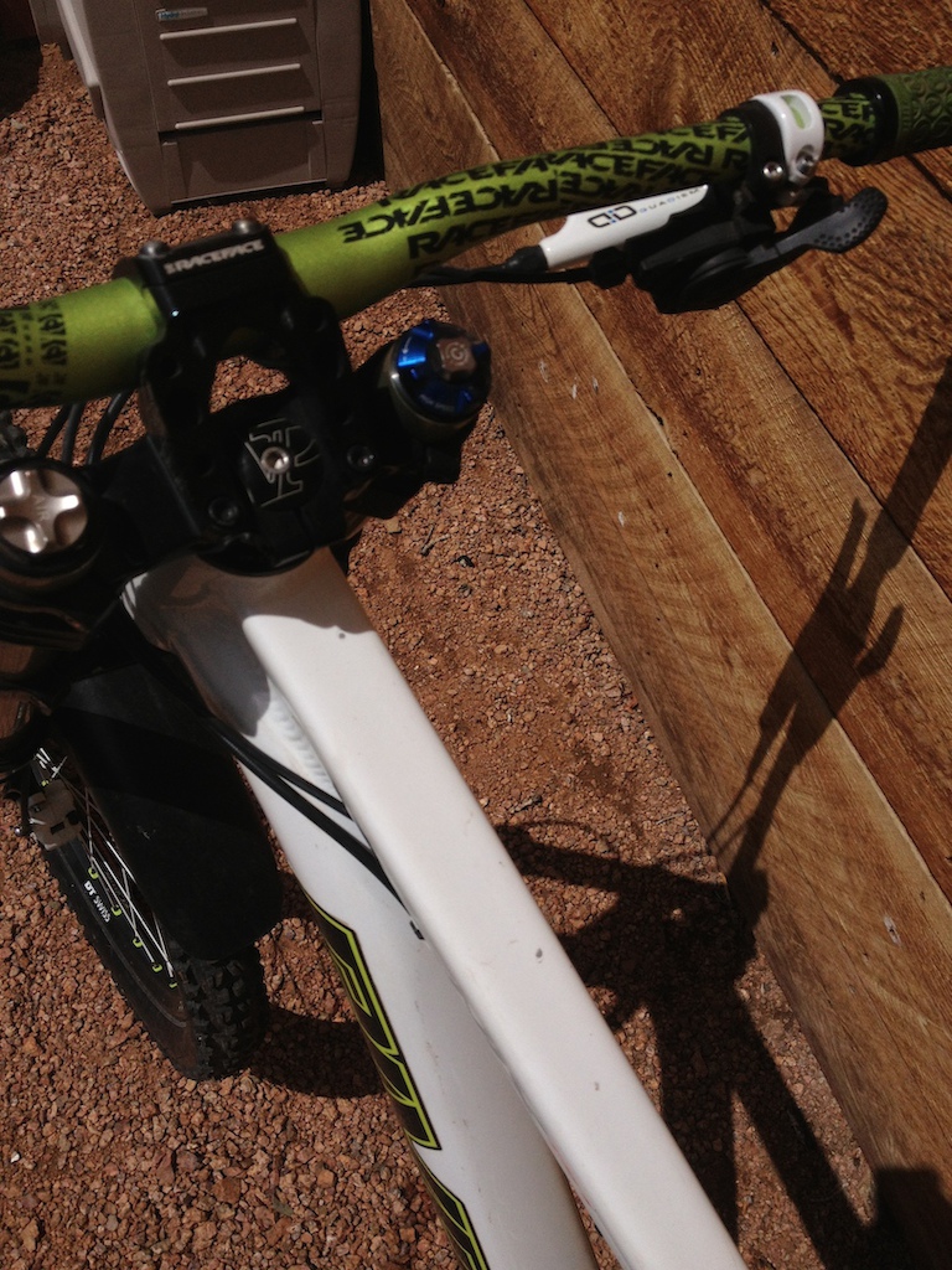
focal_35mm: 35
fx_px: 1283
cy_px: 635
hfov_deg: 40.7
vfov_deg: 52.6
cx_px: 476
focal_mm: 4.28
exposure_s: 1/9259
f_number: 2.4
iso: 50
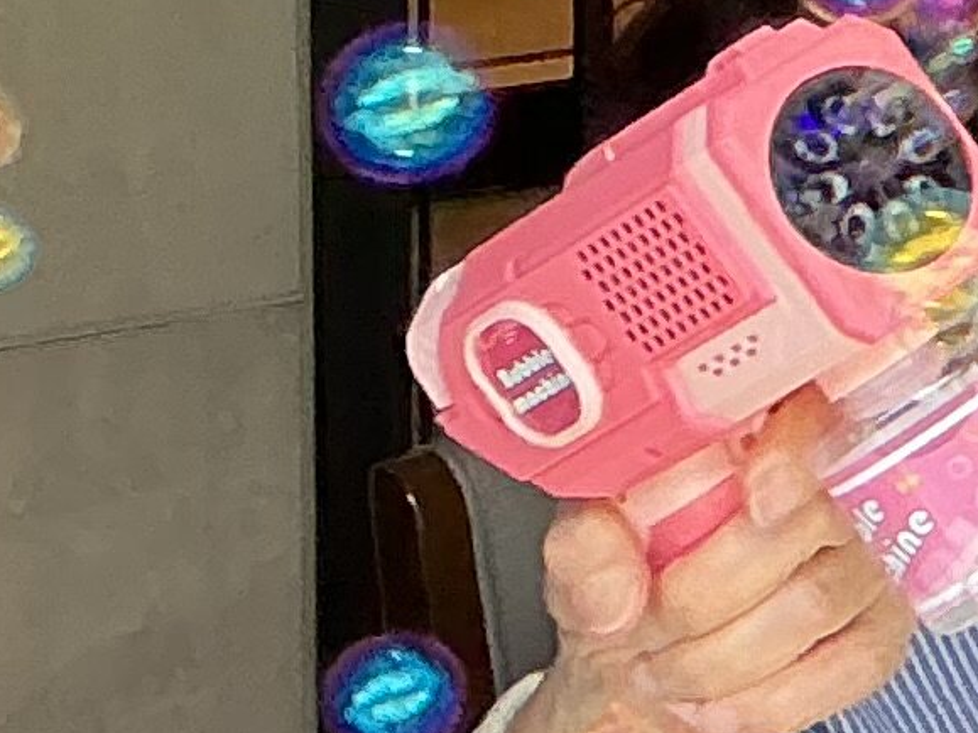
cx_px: 3385
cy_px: -731
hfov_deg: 7.8
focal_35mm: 202
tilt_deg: -3.4
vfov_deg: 7.1
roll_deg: -0.9
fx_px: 5706
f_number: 1.8
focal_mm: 3
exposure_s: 1/100
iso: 25
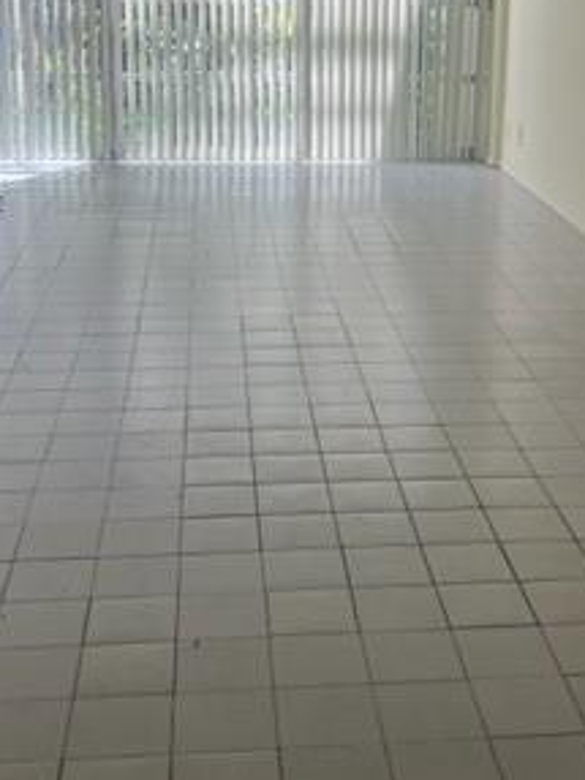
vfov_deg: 32.7
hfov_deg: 25.2
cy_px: 201
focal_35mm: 58
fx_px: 1308
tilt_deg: -10.2
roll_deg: -1.1
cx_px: 340
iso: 50
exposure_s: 1/846
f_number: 1.5
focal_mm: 5.7
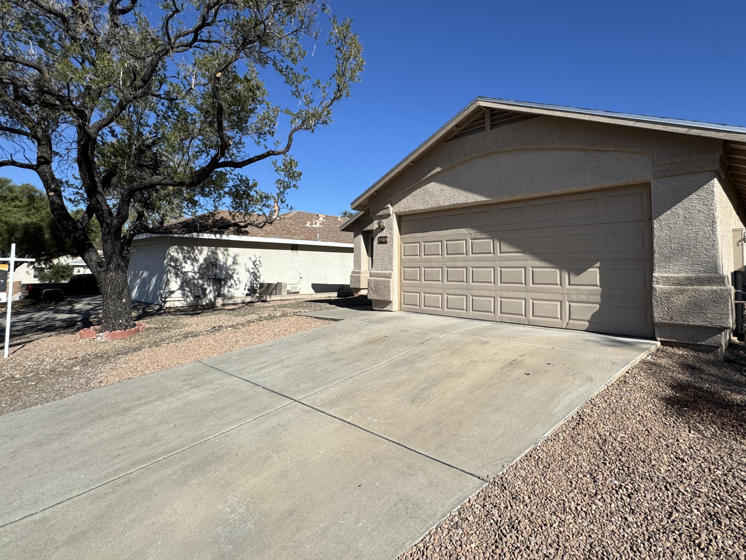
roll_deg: -0.4
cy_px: 249
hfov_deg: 87.5
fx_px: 388
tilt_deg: +2.8
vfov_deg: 71.4
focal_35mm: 18
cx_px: 406
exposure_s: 1/2415
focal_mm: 2.22
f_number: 2.2
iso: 50
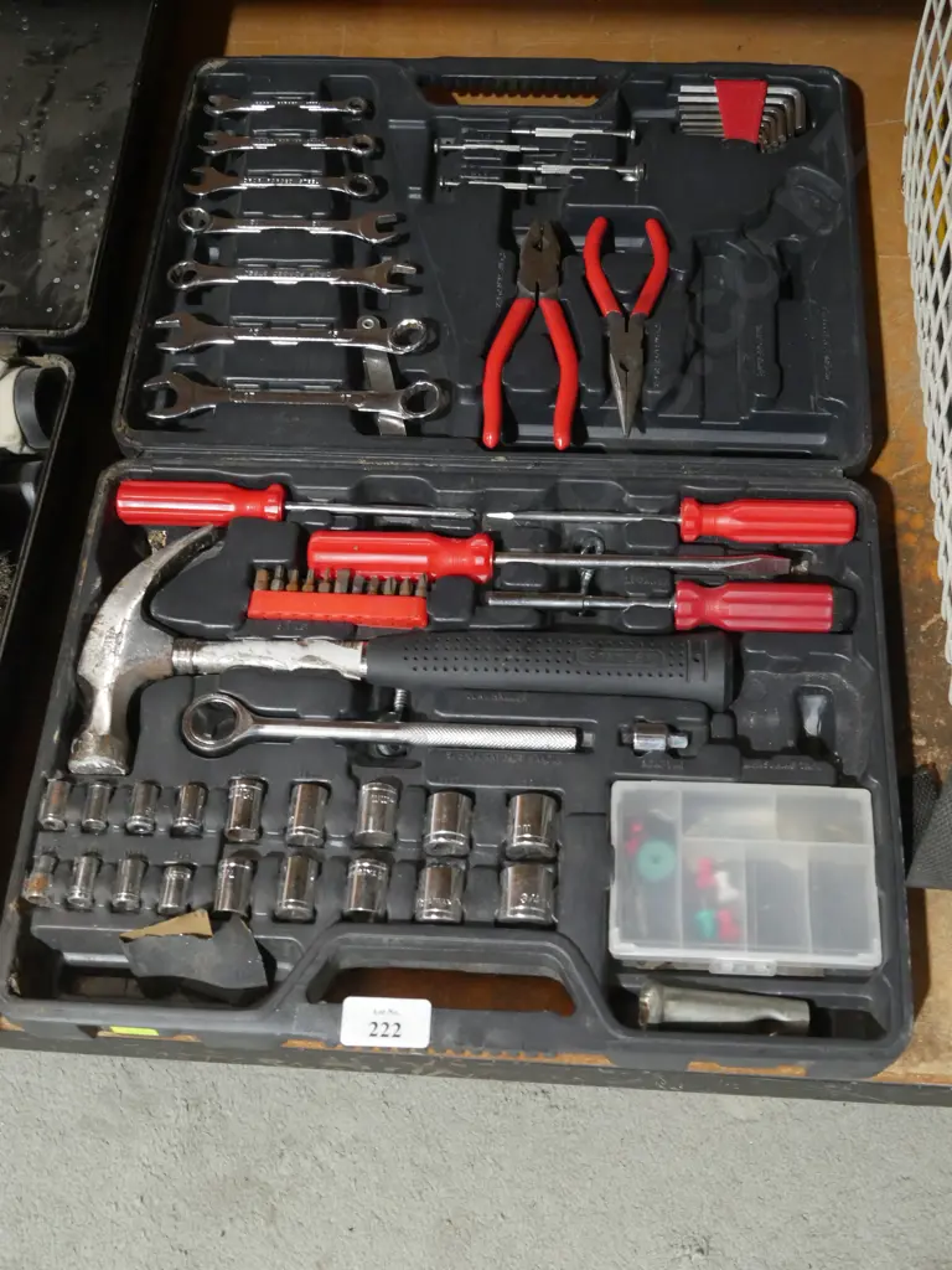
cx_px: 476
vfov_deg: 41.2
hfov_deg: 31.5
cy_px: 635
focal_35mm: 46
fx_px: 1687
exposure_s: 1/50
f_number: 5.1
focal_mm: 23
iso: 3200
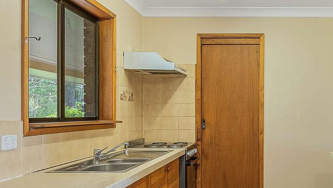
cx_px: 255
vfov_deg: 31.7
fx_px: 327
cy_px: 126
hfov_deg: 51.4
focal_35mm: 37
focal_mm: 14
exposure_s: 1/50
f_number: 7.1
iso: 200
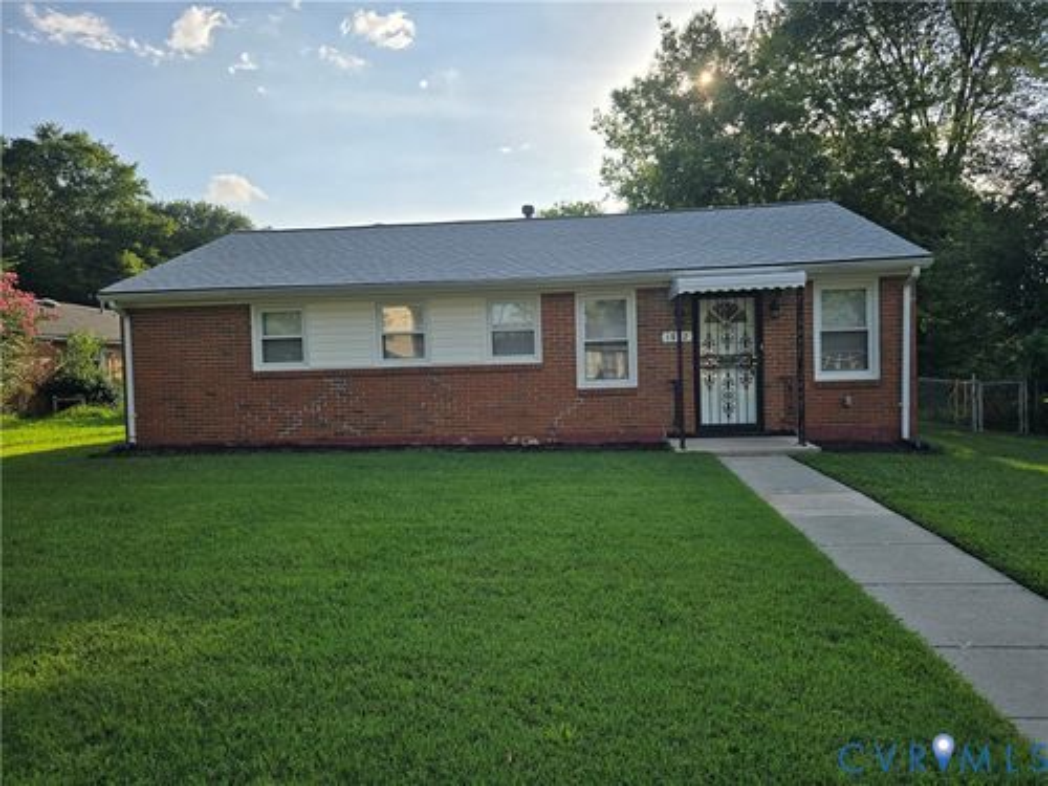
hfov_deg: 73.9
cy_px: 393
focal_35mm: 23
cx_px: 524
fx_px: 696
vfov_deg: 58.9
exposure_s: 1/1111
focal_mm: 6.3
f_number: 1.7
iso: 12
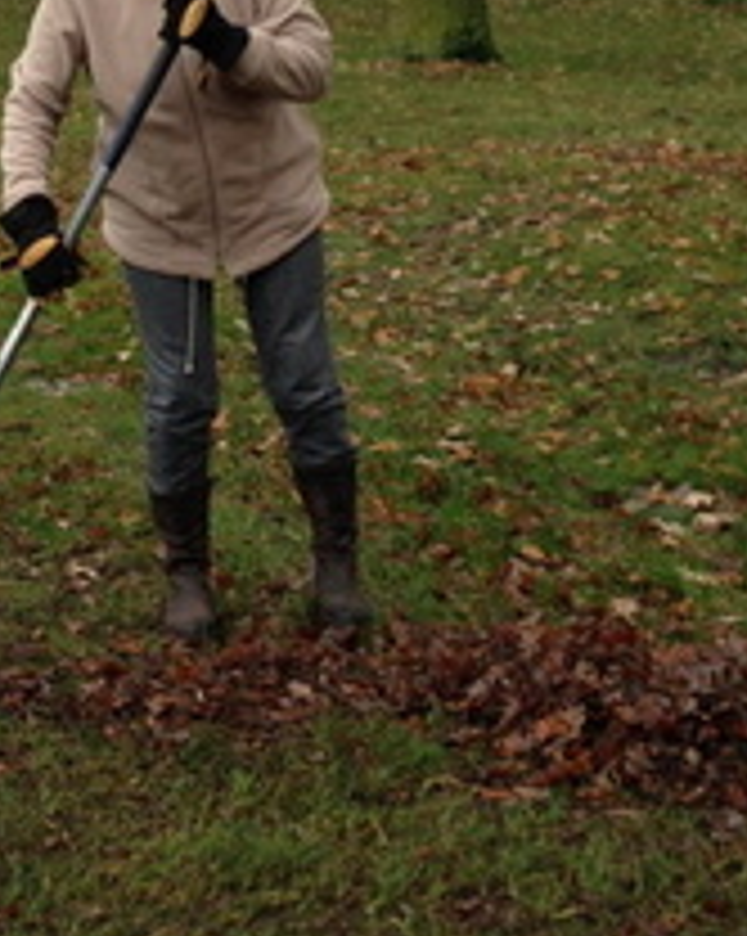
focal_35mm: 92
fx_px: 2546
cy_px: 148
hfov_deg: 16.5
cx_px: 110
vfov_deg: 20.5
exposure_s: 1/60
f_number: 2.4
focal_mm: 4.12
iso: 50
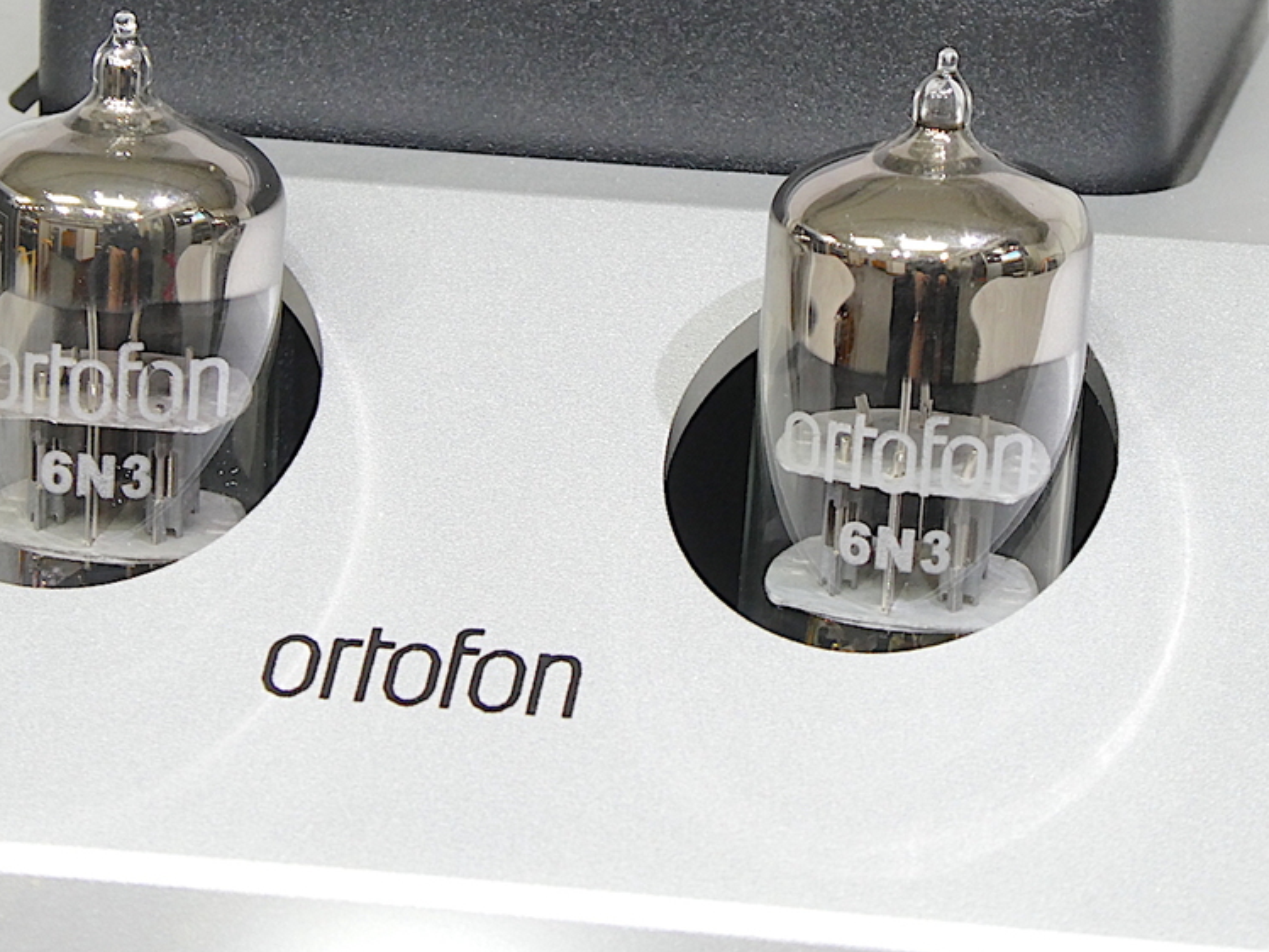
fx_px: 7516
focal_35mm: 205
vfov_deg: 7.2
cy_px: 398
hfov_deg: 9.6
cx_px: 557
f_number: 5.5
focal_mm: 28.7
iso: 200
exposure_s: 1/4
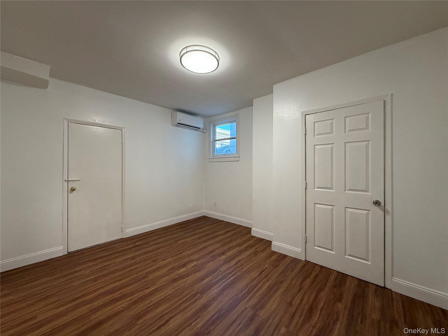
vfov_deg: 85.7
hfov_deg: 102.1
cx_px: 224
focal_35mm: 14
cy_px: 168
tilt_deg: +0.1
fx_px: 181
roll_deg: +0.4
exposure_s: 1/60
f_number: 2.2
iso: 250
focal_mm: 2.22
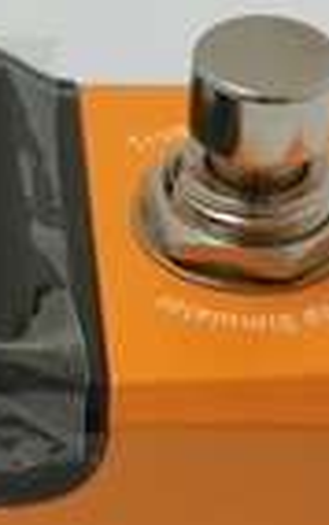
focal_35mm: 115
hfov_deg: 11.3
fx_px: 1646
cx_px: -11
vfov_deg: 18.0
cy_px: 403
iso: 320
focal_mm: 8
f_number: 4.4
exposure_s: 1/60
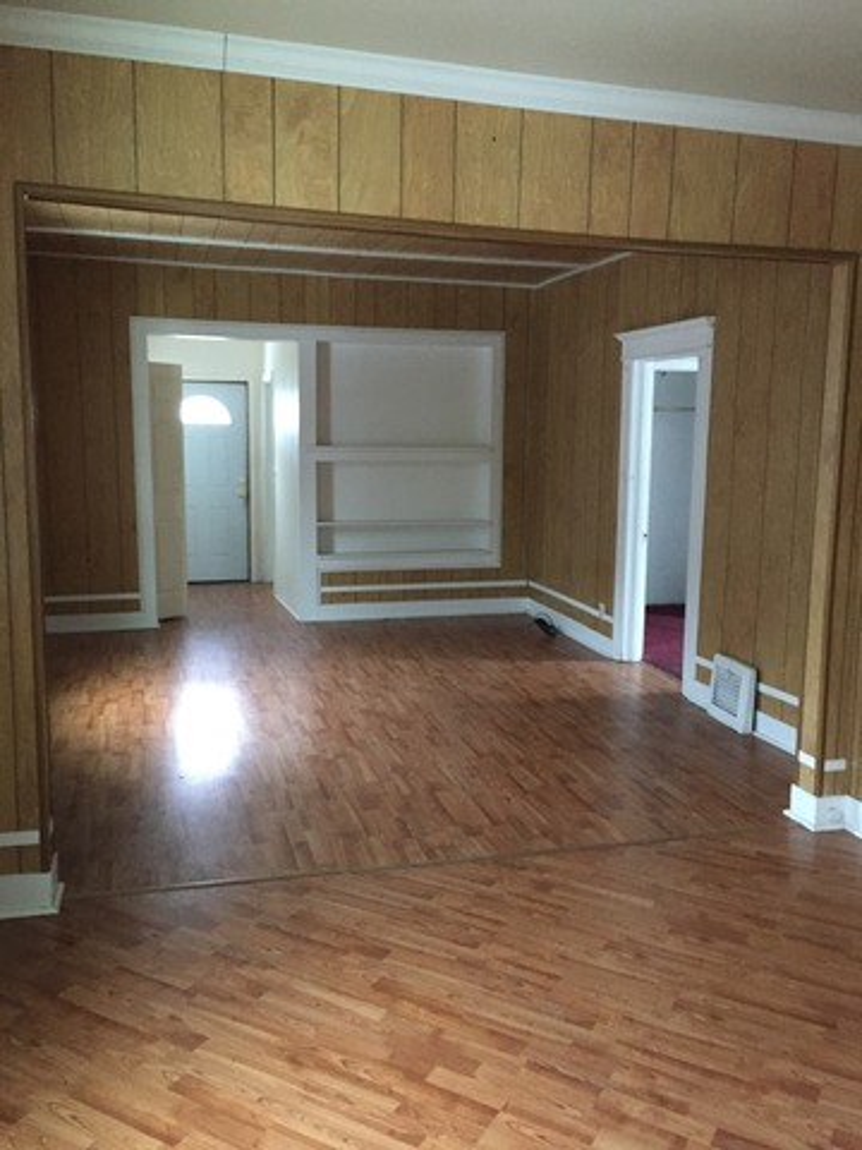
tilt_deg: -3.4
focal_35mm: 29
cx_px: 431
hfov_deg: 48.2
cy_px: 575
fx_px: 963
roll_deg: -2.2
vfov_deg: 61.7
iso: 320
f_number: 2.2
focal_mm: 4.15
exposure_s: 1/15
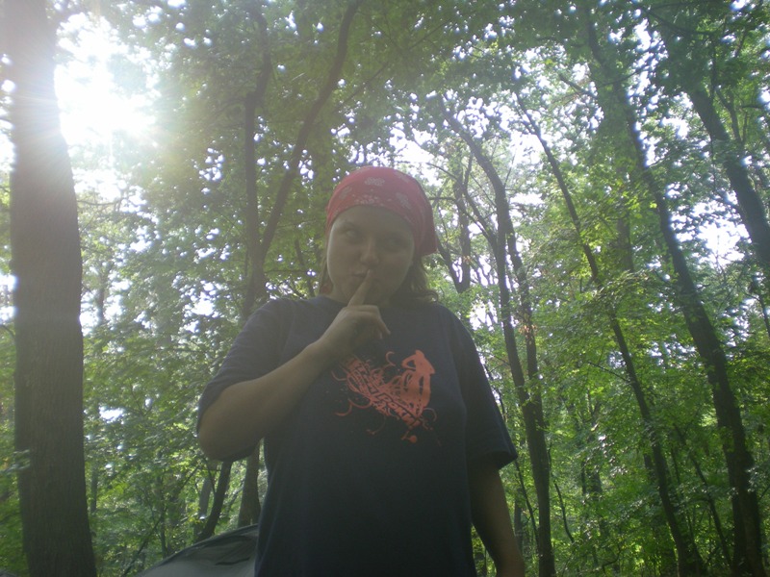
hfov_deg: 49.0
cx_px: 385
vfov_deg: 37.7
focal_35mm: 38
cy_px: 288
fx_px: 845
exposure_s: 1/62.4
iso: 81
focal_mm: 6.3
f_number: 3.1
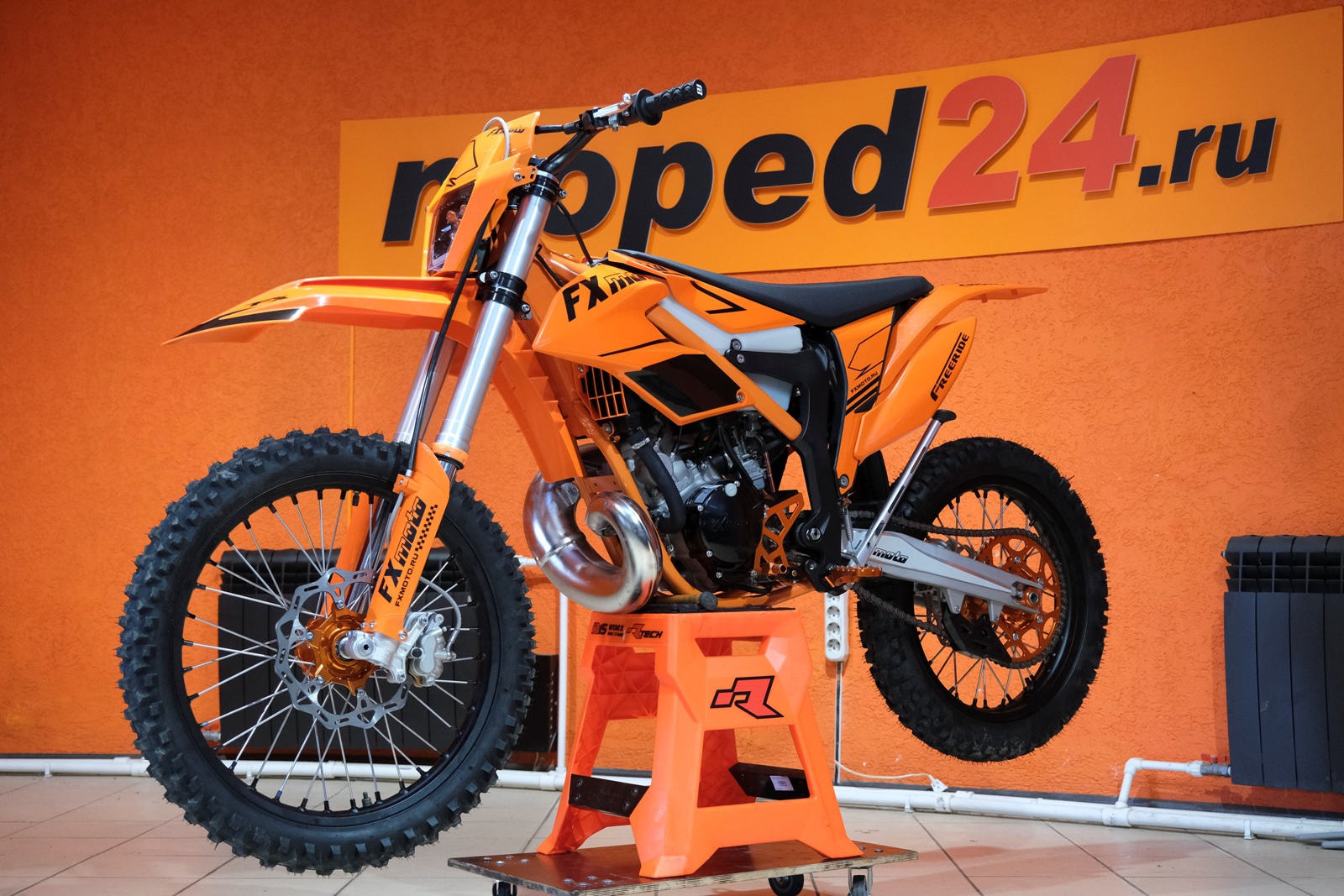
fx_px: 2016
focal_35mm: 54
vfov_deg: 25.1
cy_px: 448
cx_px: 672
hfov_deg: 36.9
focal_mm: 35.8
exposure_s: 1/100
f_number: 4
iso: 2000
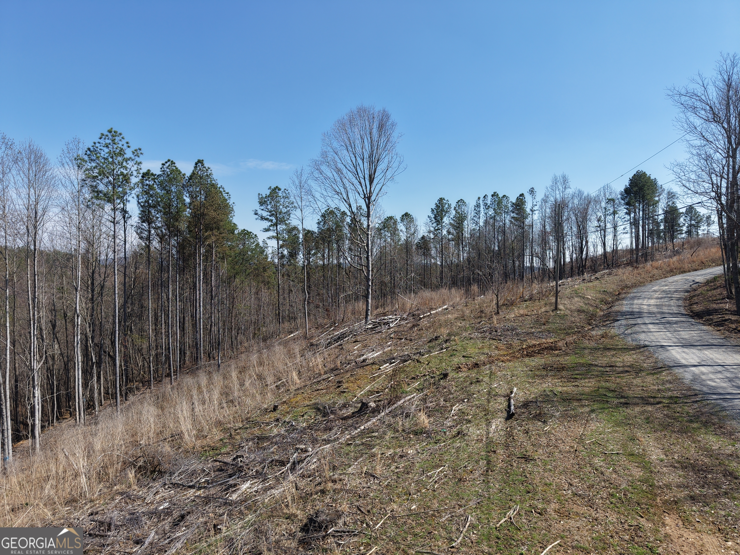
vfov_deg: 56.8
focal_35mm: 24
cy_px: 278
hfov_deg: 71.6
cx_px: 370
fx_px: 513
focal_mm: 8.67
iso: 110
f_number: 1.8
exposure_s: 1/3000
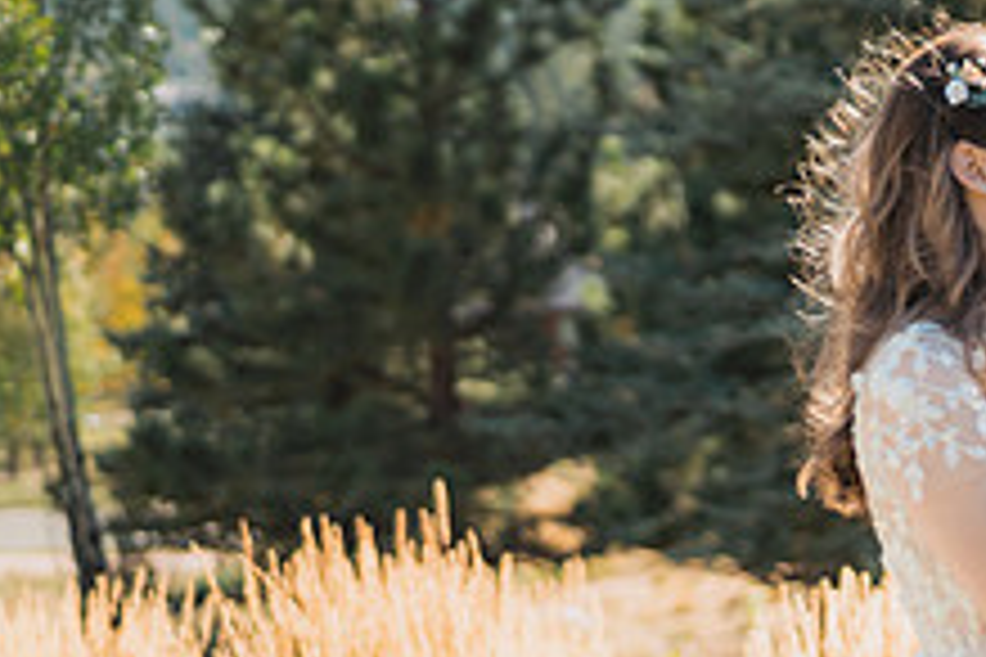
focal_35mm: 135
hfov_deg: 14.5
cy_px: 209
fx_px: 3697
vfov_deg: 10.1
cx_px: 1297
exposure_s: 1/4000
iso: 200
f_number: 1.8
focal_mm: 50
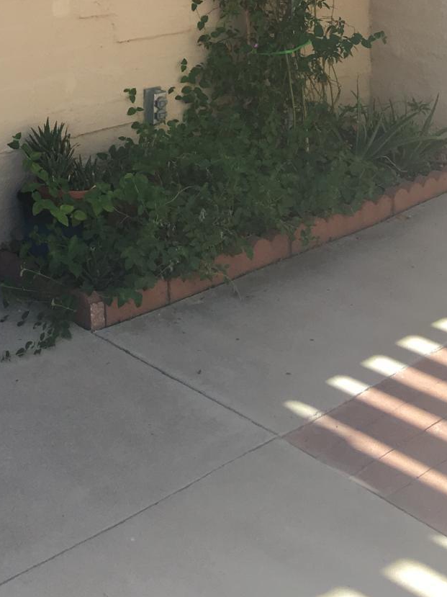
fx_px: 1206
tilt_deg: -3.9
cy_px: -111
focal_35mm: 70
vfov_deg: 25.1
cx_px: -55
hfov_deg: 20.0
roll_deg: +0.1
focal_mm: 4.15
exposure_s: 1/359
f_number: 2.2
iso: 25
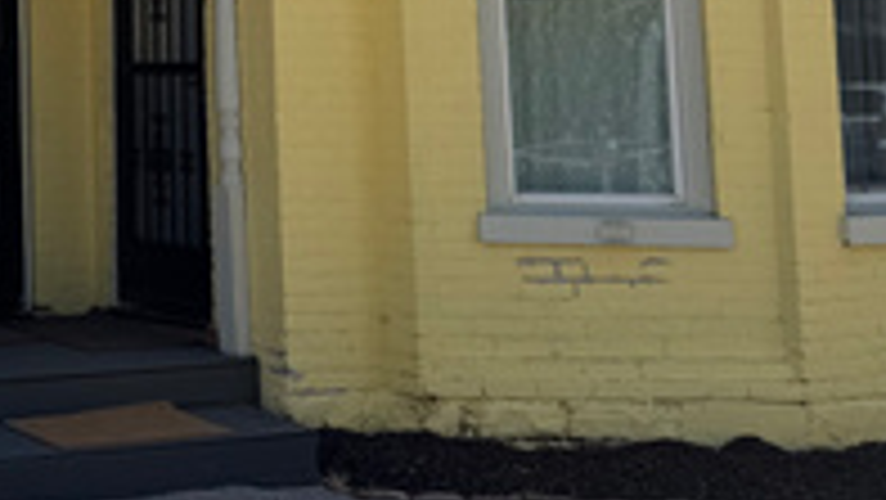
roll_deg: +0.1
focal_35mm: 85
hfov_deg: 23.2
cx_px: -135
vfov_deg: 13.6
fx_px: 1998
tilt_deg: +4.8
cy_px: -176
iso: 80
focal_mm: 6.76
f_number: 1.78
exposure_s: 1/3145
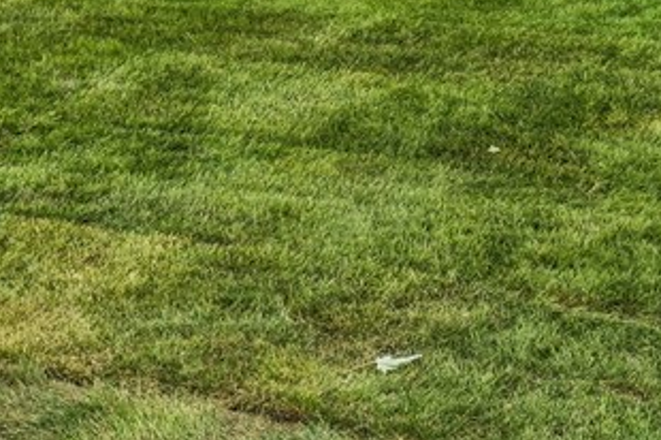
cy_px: -292
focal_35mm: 137
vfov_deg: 9.6
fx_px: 2513
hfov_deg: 14.4
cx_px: -182
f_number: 10
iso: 400
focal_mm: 25
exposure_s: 1/400
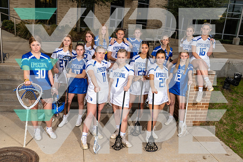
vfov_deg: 40.0
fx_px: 223
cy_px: 81
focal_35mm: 33
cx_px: 122
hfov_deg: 57.2
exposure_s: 1/250
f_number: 9
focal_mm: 33
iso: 200
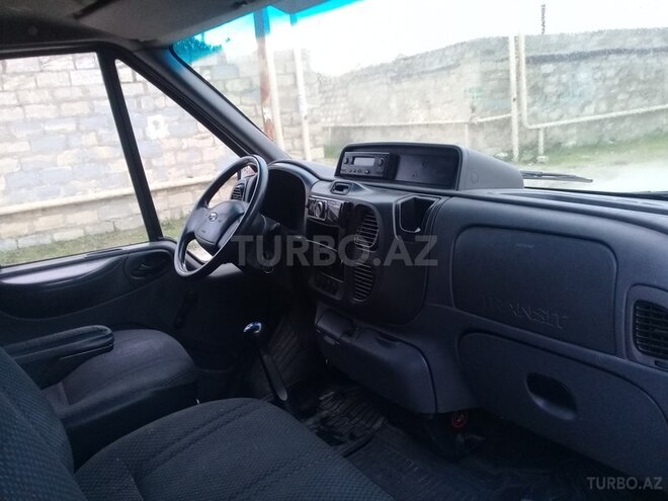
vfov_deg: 45.4
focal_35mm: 31
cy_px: 250
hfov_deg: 58.4
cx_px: 334
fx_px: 598
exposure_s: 1/33
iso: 125
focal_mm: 3.3
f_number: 2.2
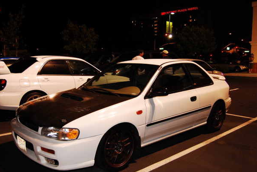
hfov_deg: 58.6
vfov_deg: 41.2
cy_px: 88
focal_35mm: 32
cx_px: 125
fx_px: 229
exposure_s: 1/3
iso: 100
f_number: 4
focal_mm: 20
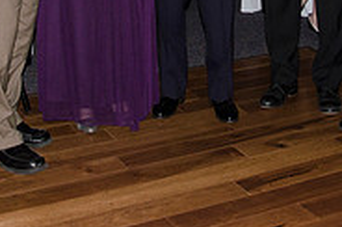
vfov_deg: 15.2
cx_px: 182
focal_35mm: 85
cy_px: -82
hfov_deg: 23.9
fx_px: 806
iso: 640
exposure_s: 1/100
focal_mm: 18
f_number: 11
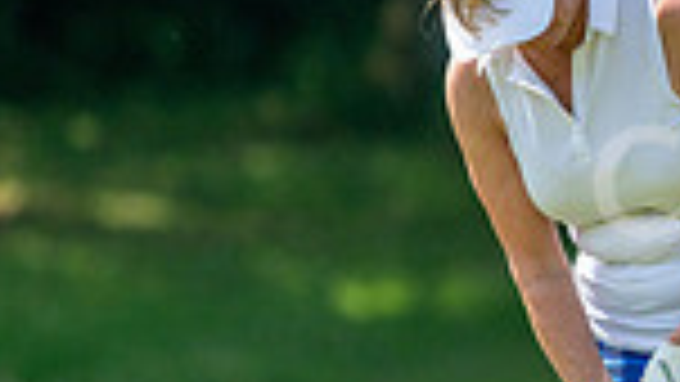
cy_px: 456
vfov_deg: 1.0
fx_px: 21839
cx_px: 1184
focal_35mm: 1211
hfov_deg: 1.8
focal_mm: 300
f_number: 5
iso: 320
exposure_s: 1/2500
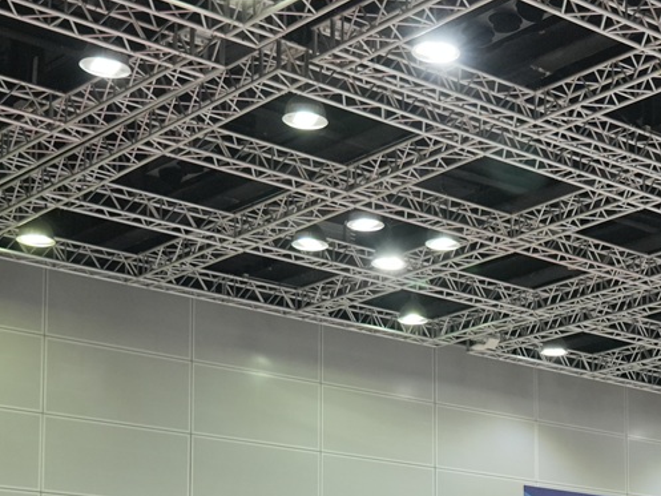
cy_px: 574
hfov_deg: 20.9
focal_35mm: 87
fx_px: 1662
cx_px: 806
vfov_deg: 16.4
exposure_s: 1/200
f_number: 4
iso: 1600
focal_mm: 30
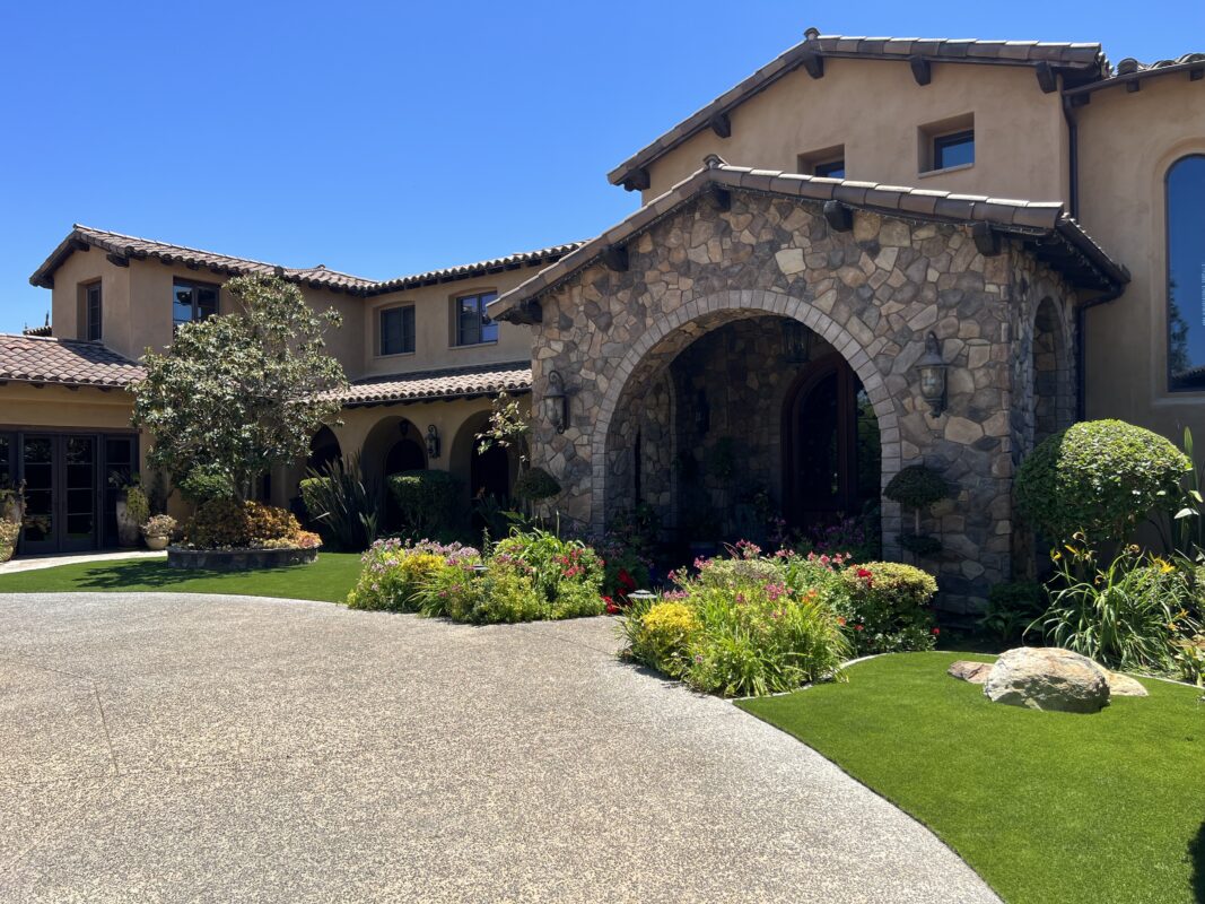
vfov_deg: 53.1
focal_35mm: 26
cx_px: 602
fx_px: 905
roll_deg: +0.9
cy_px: 452
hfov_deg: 67.3
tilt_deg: +1.3
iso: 50
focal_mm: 5.7
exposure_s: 1/2762
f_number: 1.5
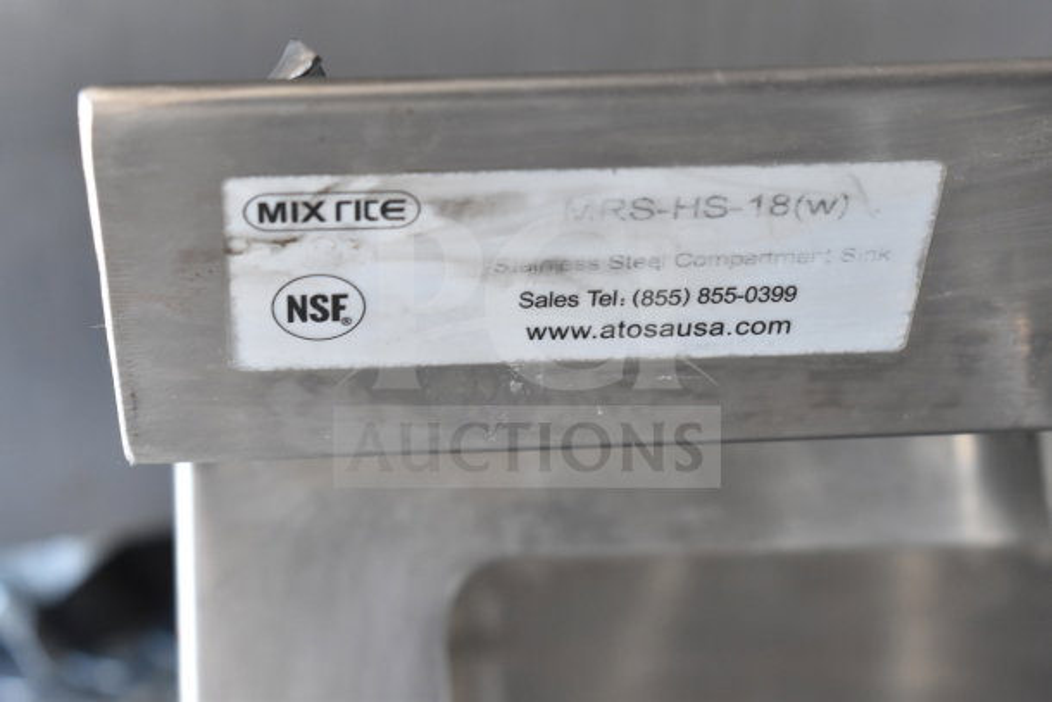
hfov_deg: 24.6
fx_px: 2411
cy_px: 351
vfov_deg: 16.6
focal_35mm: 82
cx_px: 526
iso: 1600
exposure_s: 1/100
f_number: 5.6
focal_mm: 55
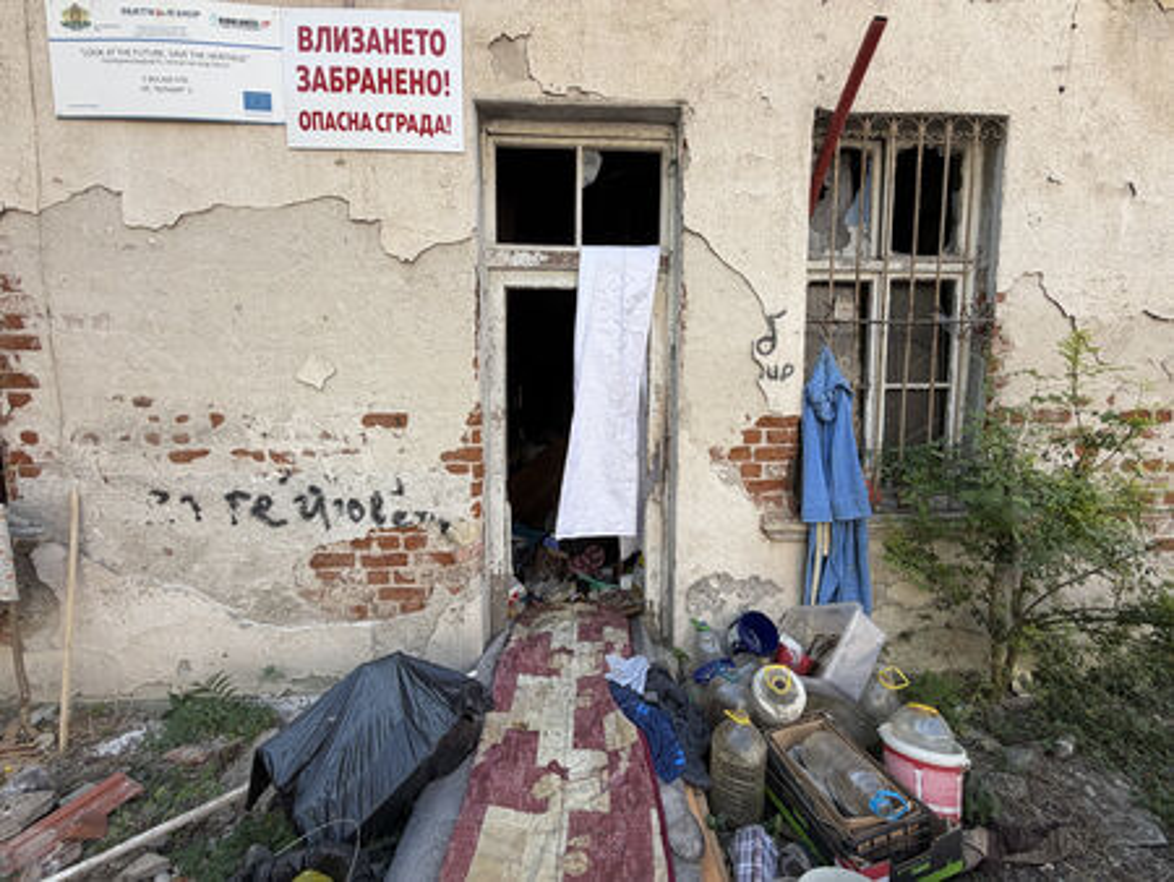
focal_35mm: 14
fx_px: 475
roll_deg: +0.3
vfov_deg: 85.7
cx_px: 587
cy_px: 441
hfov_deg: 102.0
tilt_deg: -4.0
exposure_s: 1/359
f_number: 2.2
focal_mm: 2.22
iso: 50
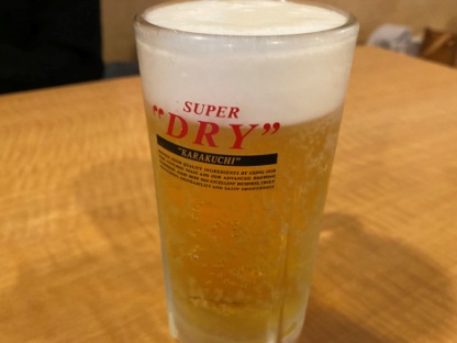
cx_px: 228
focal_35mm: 28
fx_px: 370
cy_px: 182
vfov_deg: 49.7
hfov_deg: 63.4
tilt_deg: -32.6
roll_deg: -0.3
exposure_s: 1/60
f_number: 1.8
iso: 400
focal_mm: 4.25
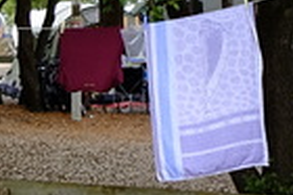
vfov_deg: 6.8
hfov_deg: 9.4
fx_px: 1626
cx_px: -370
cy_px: 211
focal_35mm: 200
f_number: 2
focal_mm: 23
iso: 400
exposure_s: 1/200
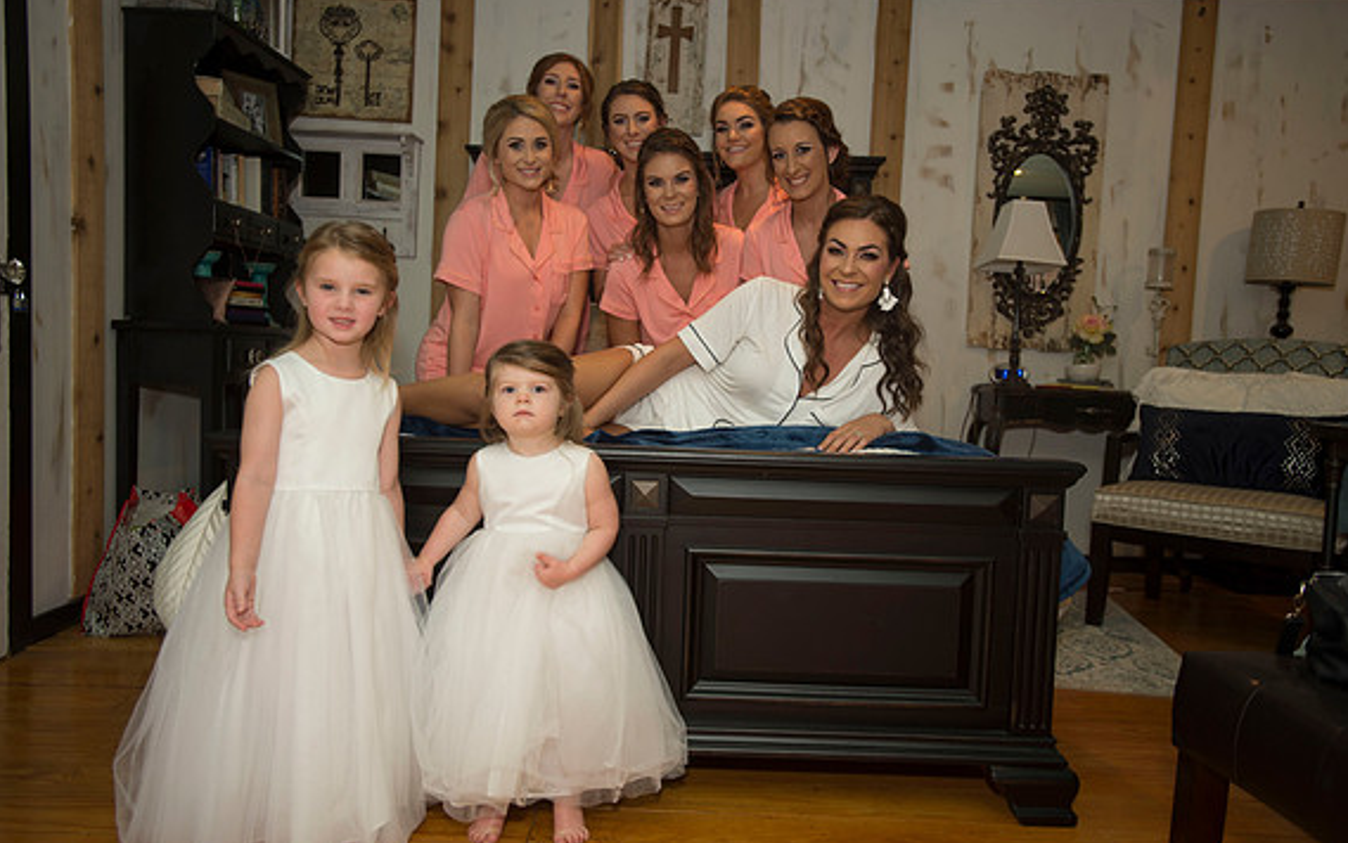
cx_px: 682
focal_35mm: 27
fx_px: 992
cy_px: 407
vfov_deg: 46.0
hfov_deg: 68.4
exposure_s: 1/125
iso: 320
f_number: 2.8
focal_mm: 26
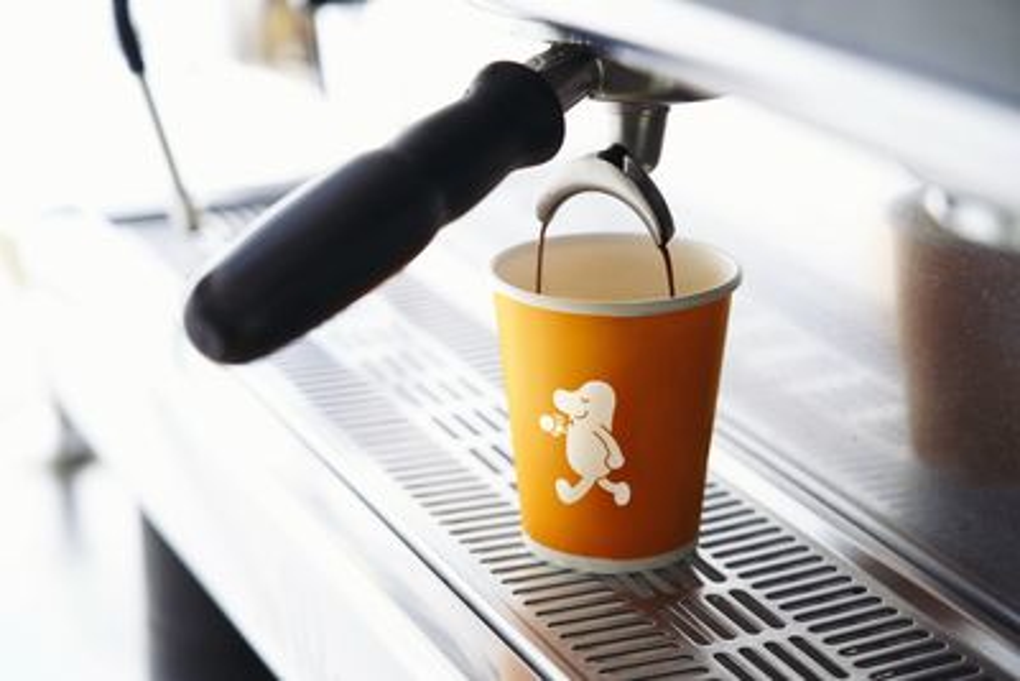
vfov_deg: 16.7
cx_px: 510
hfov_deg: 24.8
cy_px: 340
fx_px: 2324
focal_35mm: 82
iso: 200
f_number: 4.5
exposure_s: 1/200
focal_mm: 82
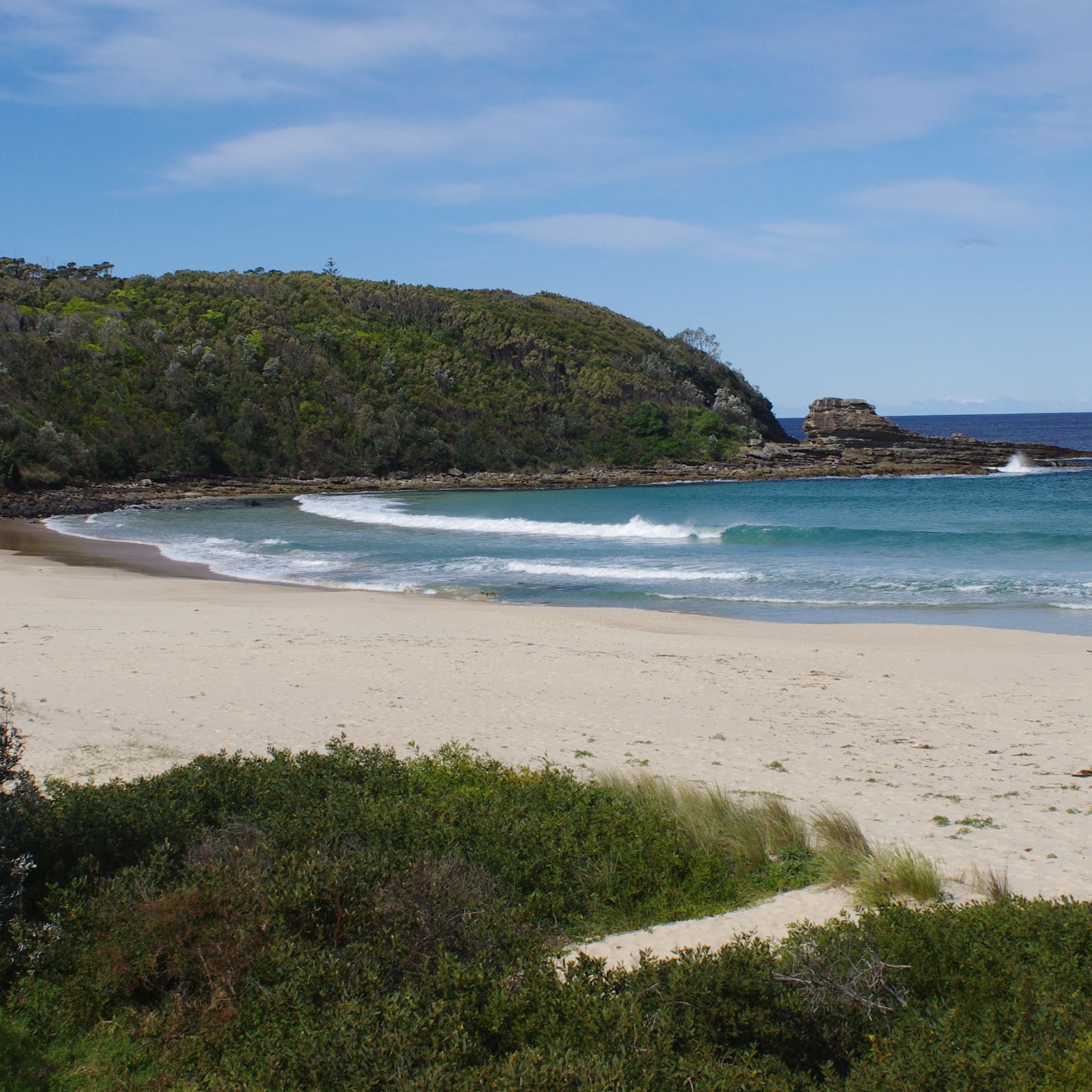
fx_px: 2356
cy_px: 444
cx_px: 585
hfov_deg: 26.1
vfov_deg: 26.1
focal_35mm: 66
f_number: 11
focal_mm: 28
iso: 200
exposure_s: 1/500
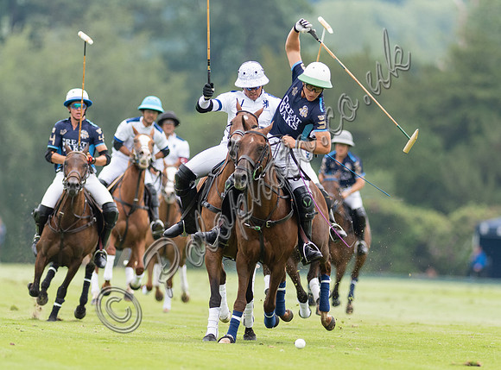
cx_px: 318
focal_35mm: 552
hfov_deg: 3.6
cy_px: 195
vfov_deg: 2.7
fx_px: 7946
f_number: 2.8
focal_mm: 300
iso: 400
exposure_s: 1/2500
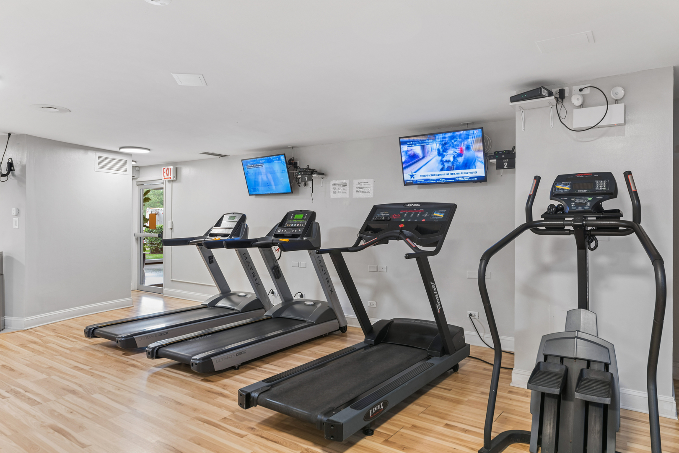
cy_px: 226
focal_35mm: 24
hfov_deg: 73.7
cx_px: 340
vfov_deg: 53.1
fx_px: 453
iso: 160
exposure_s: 1
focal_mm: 24
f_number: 10
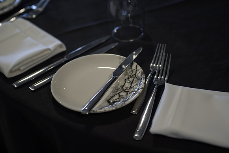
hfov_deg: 28.8
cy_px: 76
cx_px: 114
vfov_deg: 19.5
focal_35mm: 70
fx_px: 445
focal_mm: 70
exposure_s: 1/250
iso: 1250
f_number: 2.8
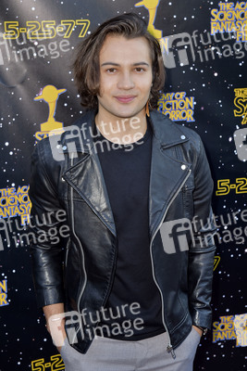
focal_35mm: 62
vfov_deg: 32.4
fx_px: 637
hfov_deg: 21.9
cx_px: 124
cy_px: 186
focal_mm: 62
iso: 500
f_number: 6.3
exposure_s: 1/320
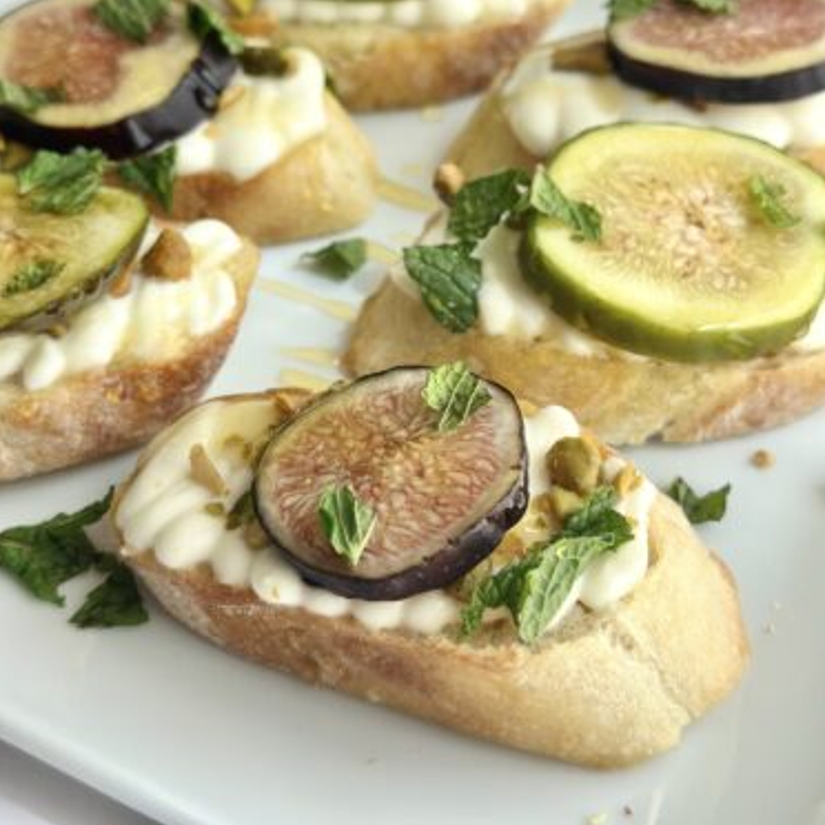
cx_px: 411
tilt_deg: -41.7
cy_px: 286
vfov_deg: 29.9
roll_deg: +1.4
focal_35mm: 57
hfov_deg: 30.0
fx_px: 1537
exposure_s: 1/729
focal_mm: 6.86
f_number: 1.78
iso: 80
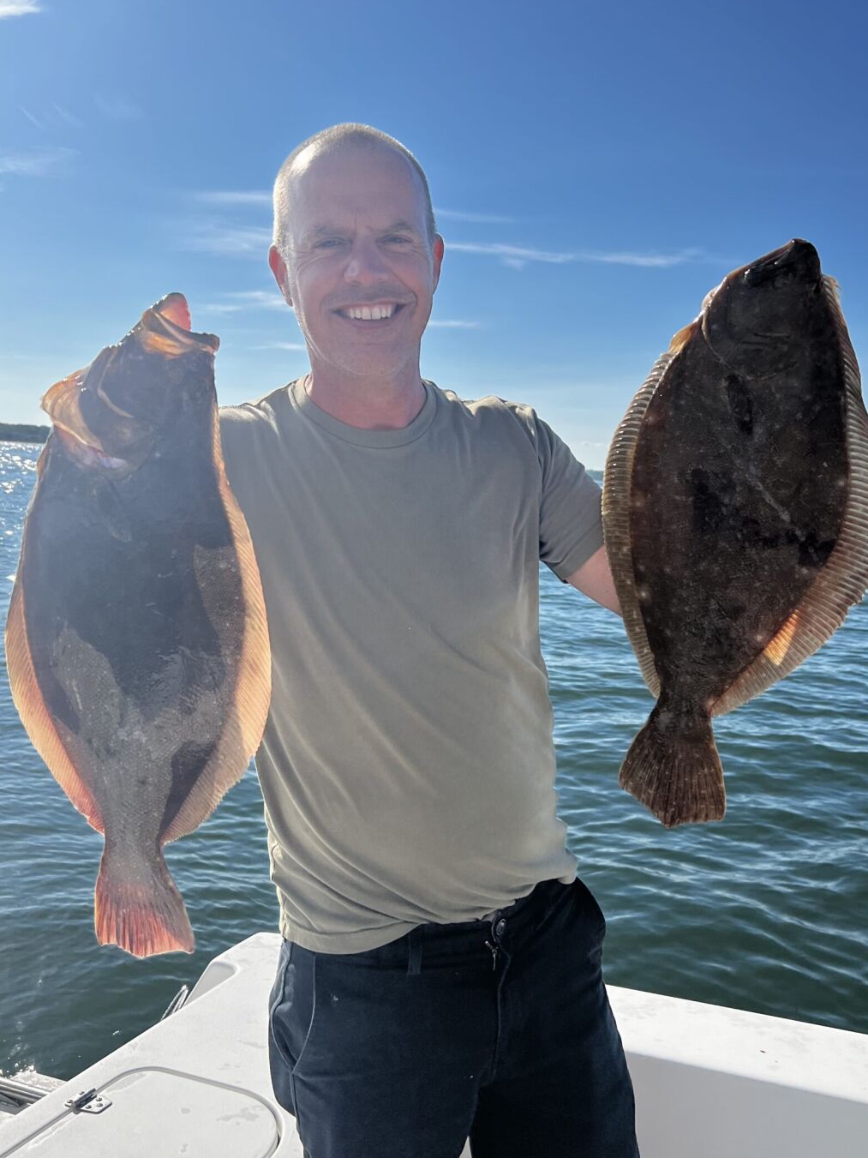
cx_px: 480
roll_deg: -4.5
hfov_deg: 44.1
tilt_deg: -3.8
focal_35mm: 32
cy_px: 540
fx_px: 1070
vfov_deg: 56.8
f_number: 1.5
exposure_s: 1/6211
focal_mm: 5.7
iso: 50
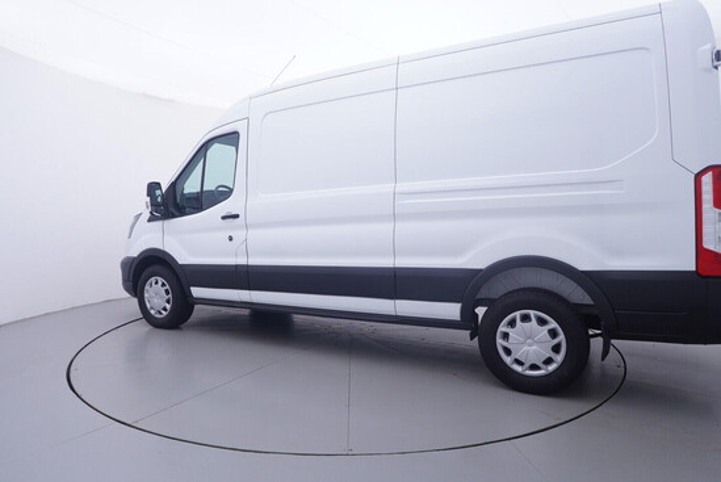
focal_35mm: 22
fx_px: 451
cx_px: 360
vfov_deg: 56.2
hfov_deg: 77.3
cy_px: 241
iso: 200
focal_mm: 15
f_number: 5
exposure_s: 1/80
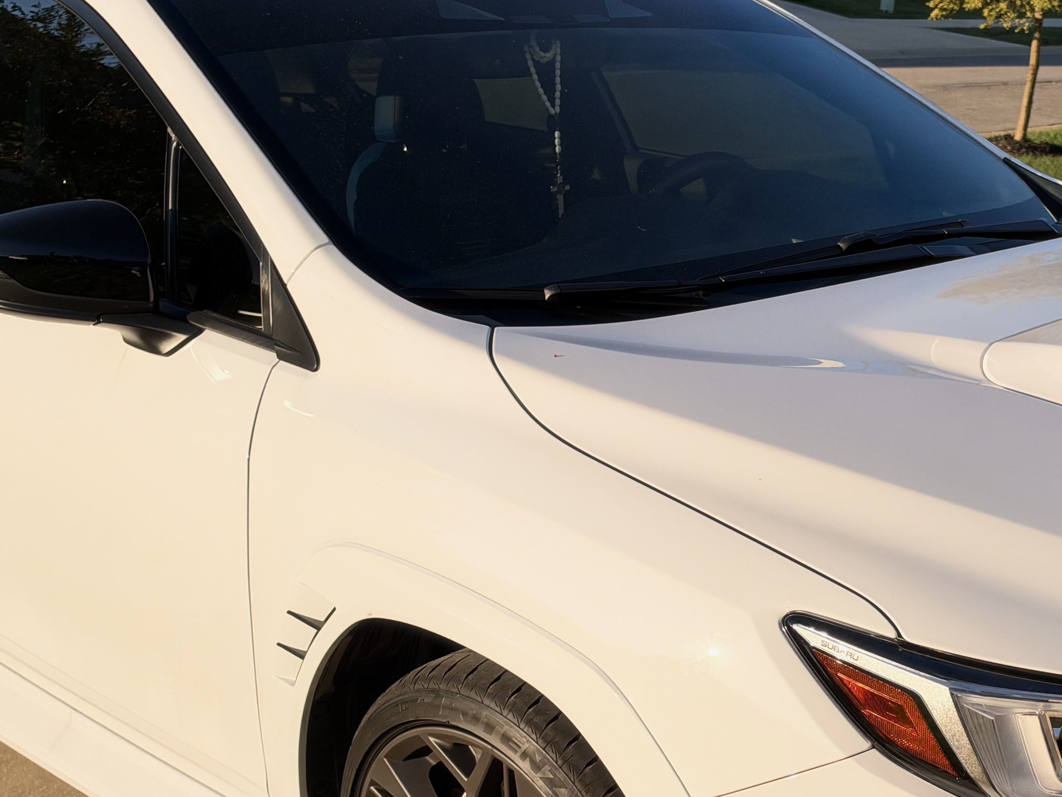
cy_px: 548
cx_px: 913
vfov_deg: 28.3
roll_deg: -2.9
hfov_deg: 35.7
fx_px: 1565
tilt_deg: -21.8
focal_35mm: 51
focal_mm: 6.93
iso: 64
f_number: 1.8
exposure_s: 1/5208
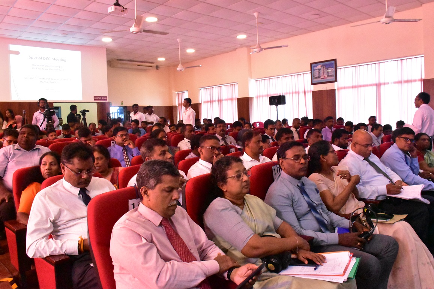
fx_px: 337
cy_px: 141
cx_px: 225
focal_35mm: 28
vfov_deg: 46.4
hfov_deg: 65.5
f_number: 11
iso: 16000
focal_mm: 18
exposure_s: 1/200
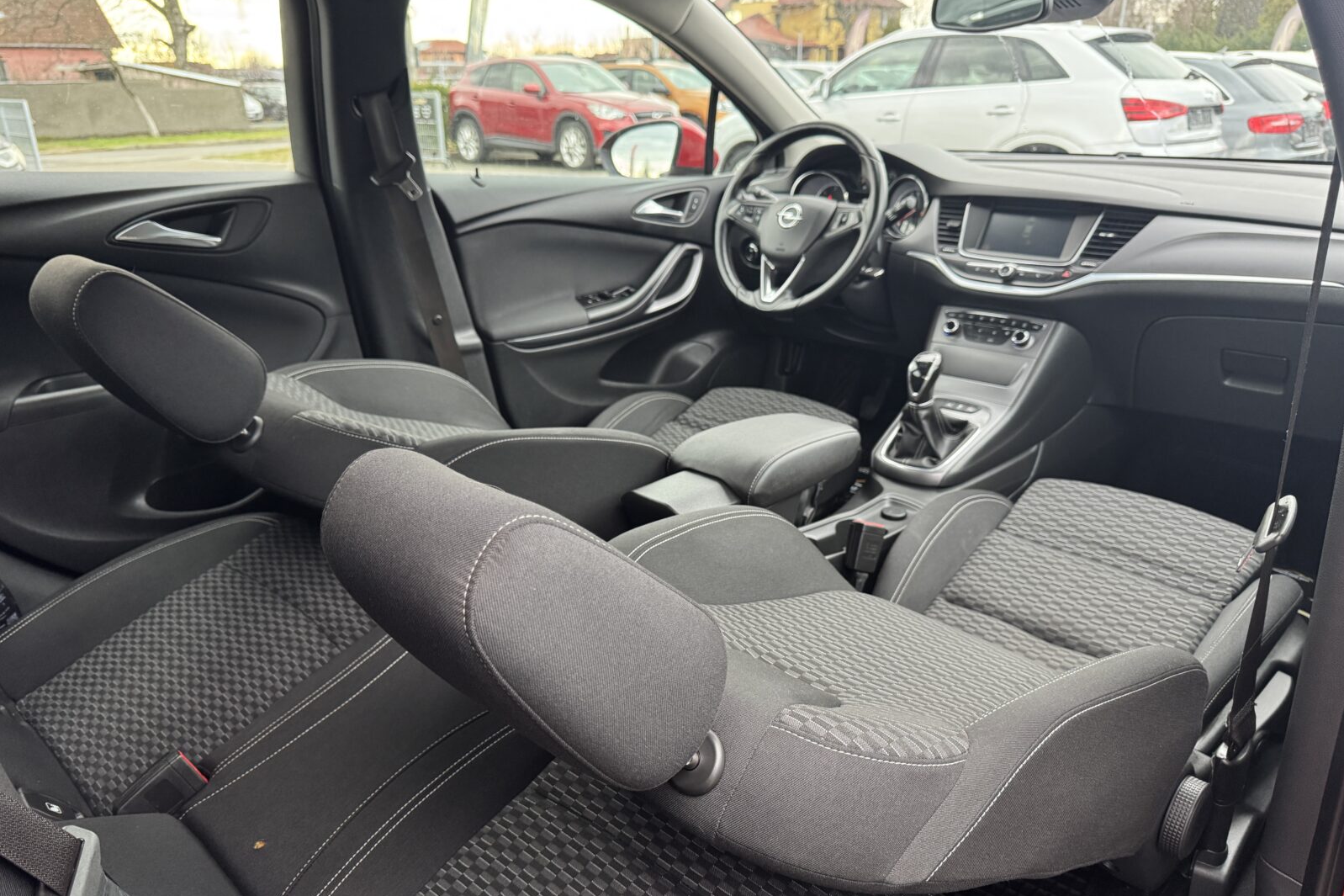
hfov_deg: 71.5
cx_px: 672
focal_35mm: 25
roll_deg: +1.7
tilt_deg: -22.8
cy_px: 475
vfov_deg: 51.2
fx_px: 933
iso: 320
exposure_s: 1/50
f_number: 1.78
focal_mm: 6.76
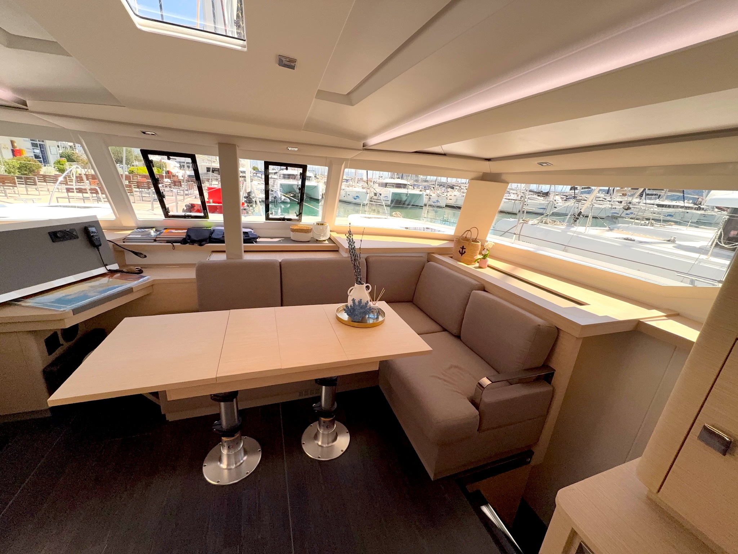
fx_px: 298
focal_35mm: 14
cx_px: 369
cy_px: 277
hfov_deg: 102.1
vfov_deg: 85.7
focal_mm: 2.22
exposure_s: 1/445
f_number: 2.2
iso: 64
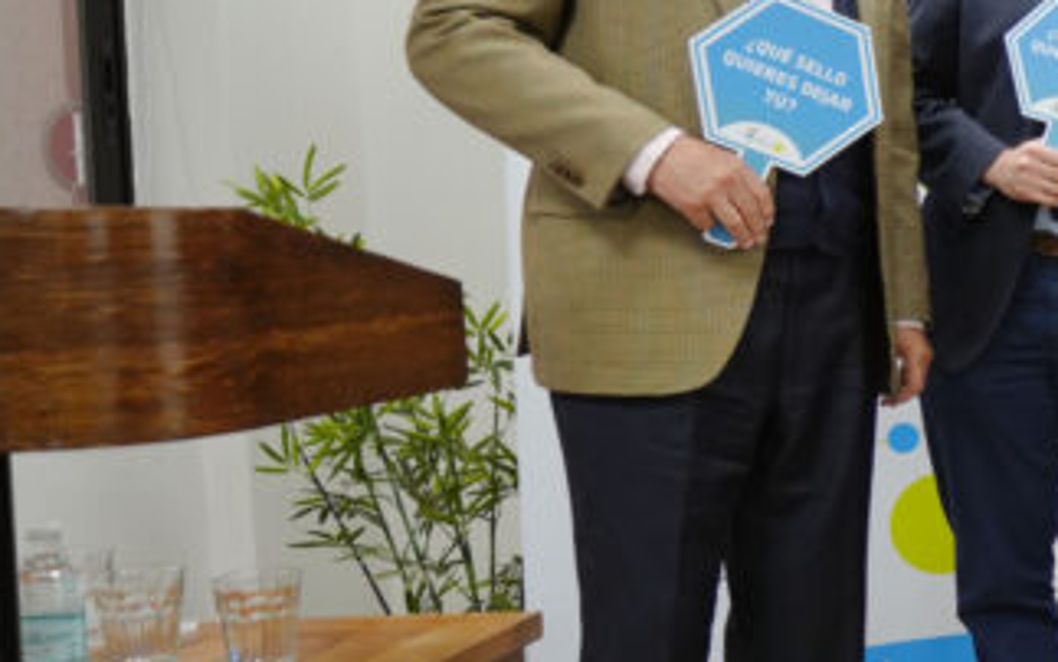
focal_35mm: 55
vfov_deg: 23.6
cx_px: 1671
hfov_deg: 25.4
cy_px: 300
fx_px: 1586
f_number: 2.8
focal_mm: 17
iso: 1250
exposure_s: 1/100
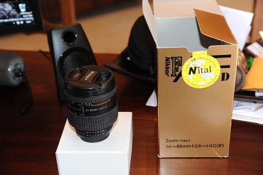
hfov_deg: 34.5
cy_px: 88
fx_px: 423
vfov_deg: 23.3
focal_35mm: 58
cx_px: 132
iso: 1600
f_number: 5.6
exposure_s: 1/30
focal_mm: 58
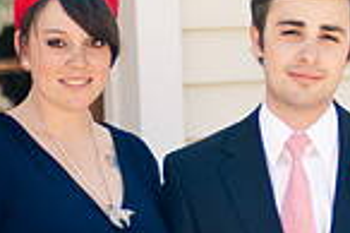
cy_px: 183
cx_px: 302
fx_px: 1923
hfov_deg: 10.4
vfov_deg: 6.9
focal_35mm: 198
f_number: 1.4
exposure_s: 1/3200
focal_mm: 50
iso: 200
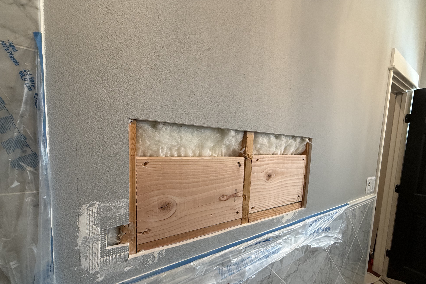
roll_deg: -2.5
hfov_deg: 100.4
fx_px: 177
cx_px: 215
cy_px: 162
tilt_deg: -4.2
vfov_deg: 76.9
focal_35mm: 15
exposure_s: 1/60
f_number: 2.2
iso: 200
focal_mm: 2.22
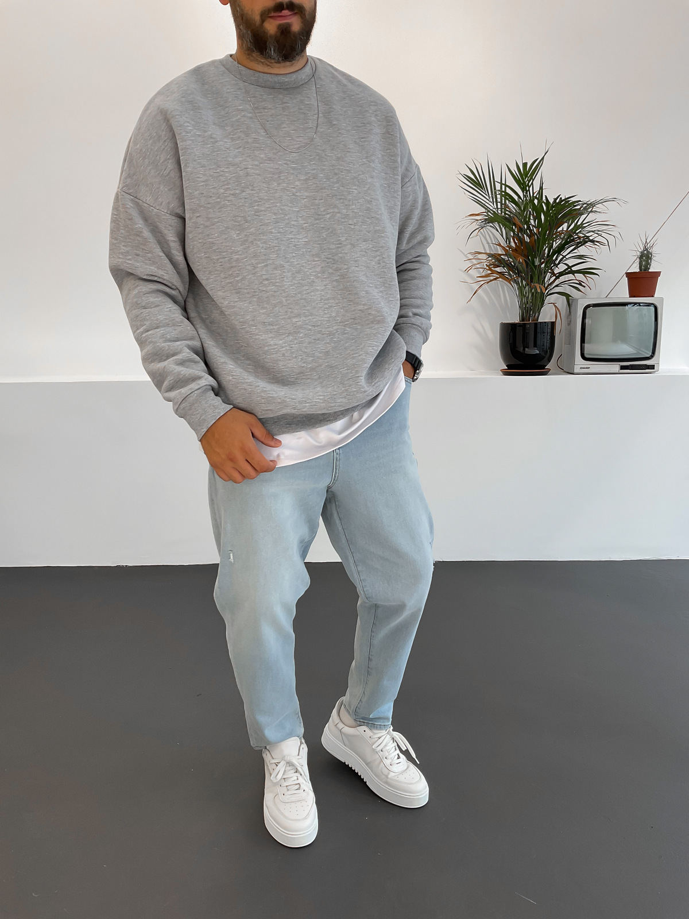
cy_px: 460
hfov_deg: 48.2
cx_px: 344
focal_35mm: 29
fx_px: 770
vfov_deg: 61.7
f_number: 1.8
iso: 25
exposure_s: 1/100
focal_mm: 3
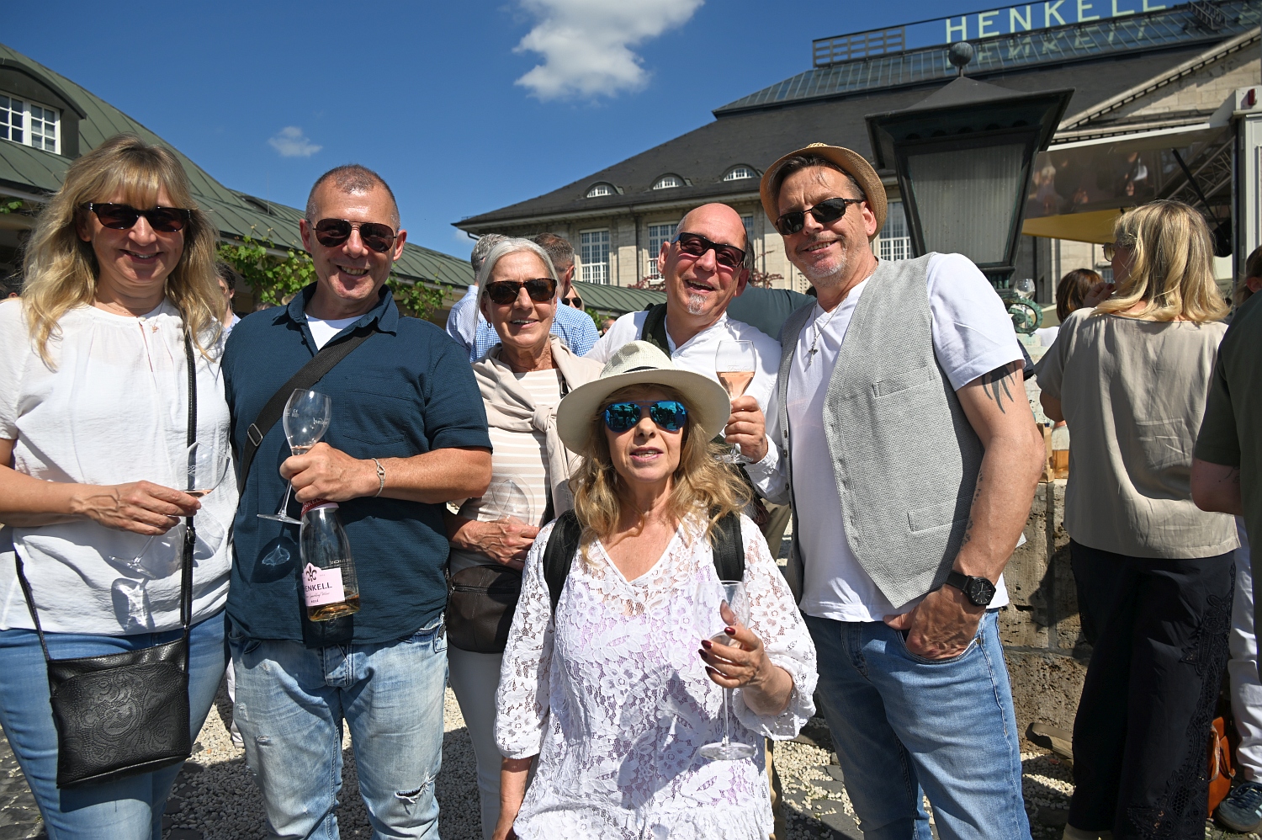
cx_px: 631
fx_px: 841
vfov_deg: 53.1
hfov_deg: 73.8
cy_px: 420
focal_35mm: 24
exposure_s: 1/800
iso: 100
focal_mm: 24
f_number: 5.6
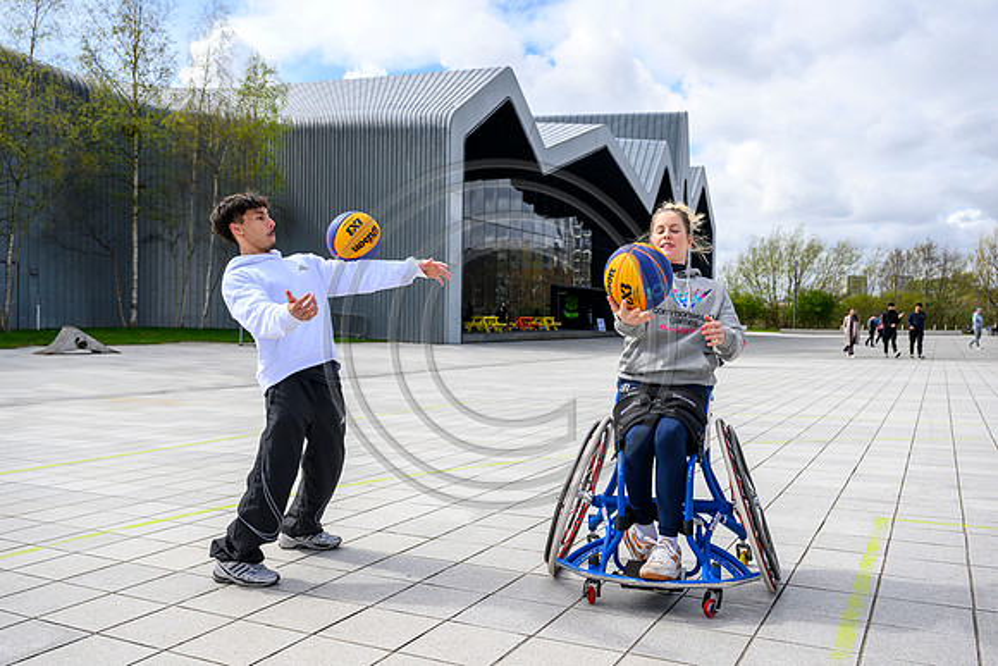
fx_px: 860
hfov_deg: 60.3
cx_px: 499
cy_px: 333
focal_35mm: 31
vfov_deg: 42.3
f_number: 5
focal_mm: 31
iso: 500
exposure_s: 1/2000
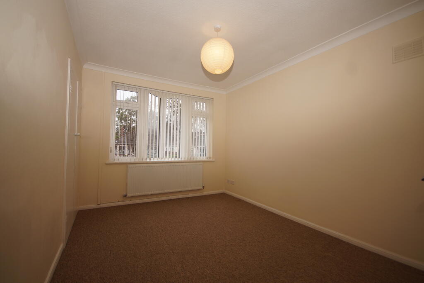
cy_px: 142
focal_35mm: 15
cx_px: 212
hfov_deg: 100.4
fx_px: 177
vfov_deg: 77.3
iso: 160
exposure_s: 1/60
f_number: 4
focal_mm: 10
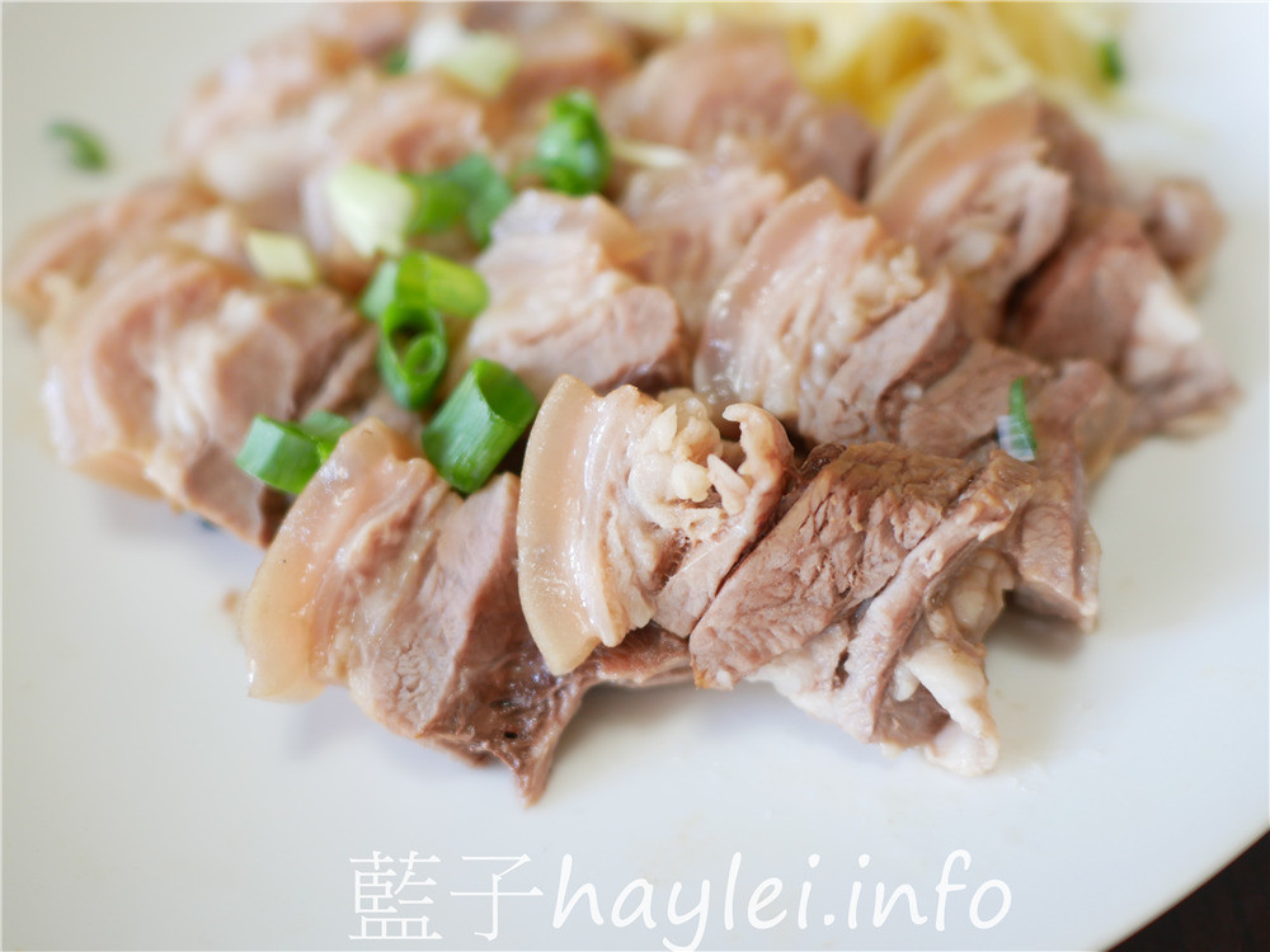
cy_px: 476
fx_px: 1101
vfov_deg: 46.8
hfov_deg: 60.0
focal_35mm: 30
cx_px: 635
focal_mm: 15
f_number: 1.7
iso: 250
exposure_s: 1/60
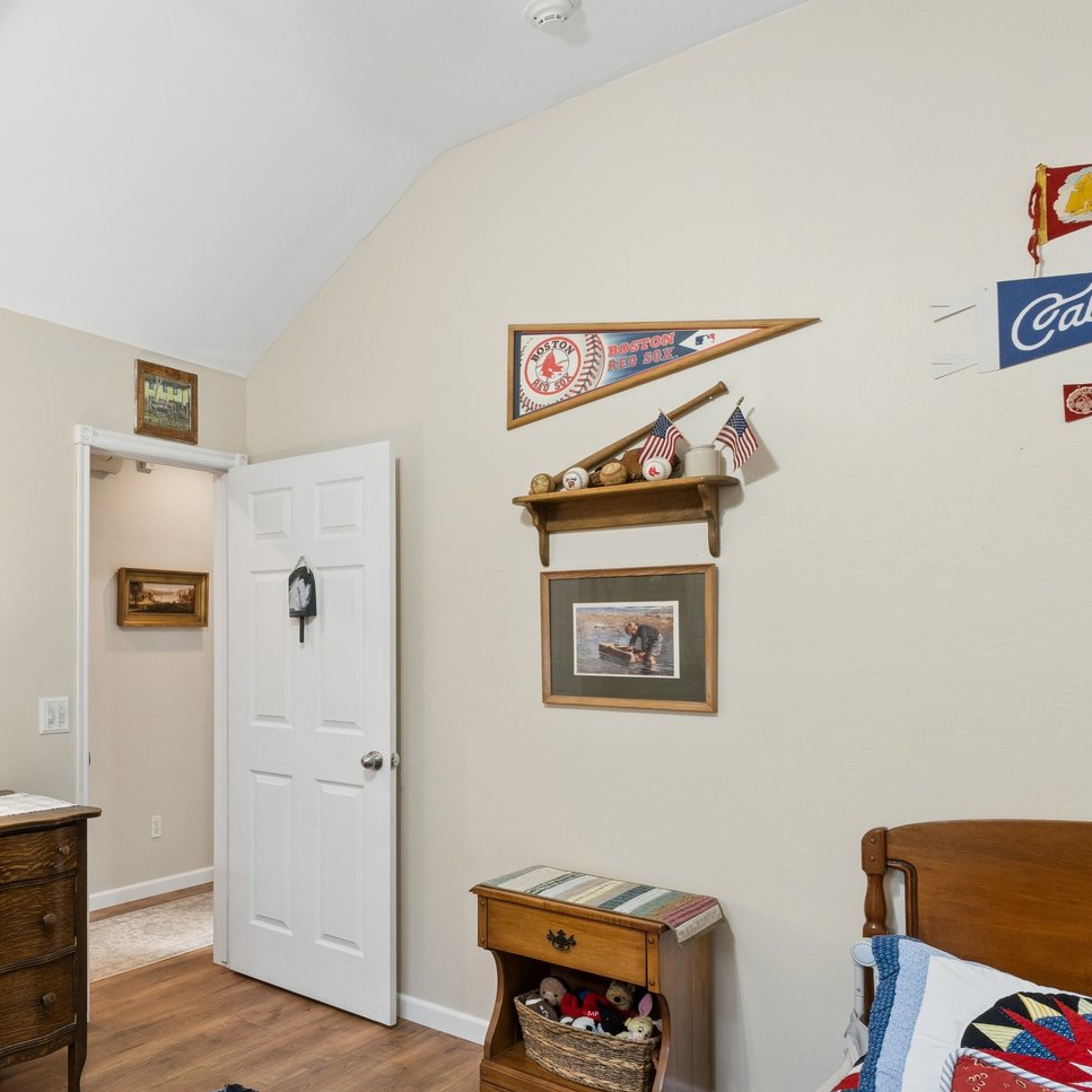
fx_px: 964
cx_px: 133
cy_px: 615
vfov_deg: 58.9
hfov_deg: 52.7
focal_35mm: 27
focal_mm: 10
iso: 250
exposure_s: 1/20
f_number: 8
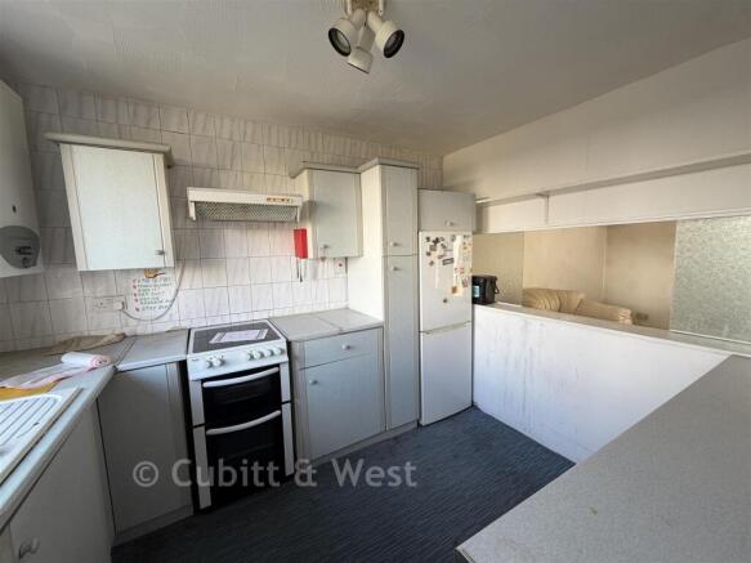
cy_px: 282
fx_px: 304
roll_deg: +1.7
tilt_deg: -6.9
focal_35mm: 14
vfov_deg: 85.7
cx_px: 376
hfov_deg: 102.1
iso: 100
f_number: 2.2
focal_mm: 2.22
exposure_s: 1/121
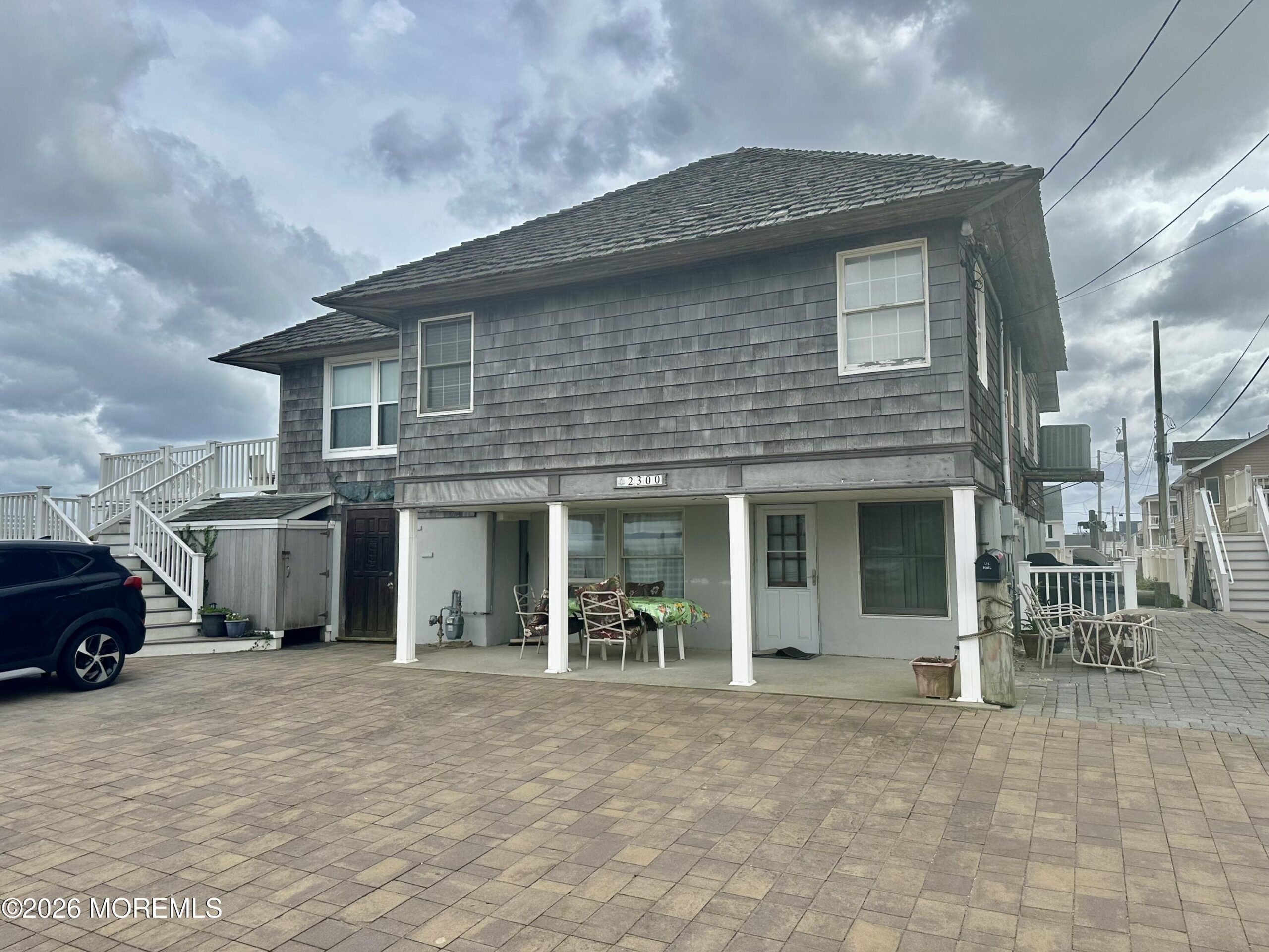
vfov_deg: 56.8
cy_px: 476
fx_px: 880
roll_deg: +0.1
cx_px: 634
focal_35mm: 24
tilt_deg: +4.0
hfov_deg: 71.6
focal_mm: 6.86
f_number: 1.78
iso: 80
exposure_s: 1/4545
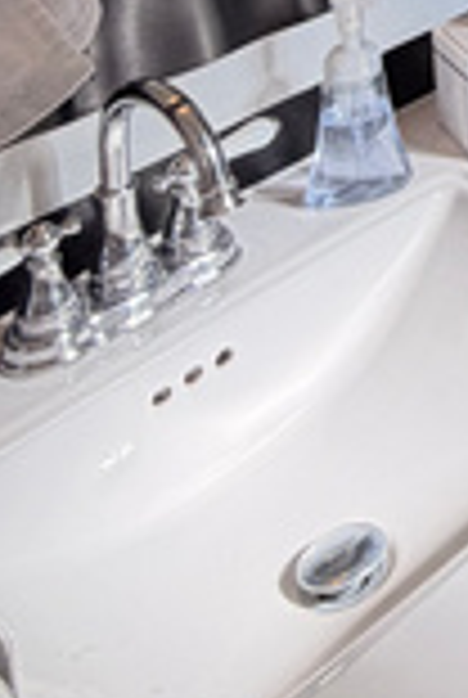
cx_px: 1071
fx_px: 1398
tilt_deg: -9.9
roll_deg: -1.4
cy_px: -387
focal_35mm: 72
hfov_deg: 14.1
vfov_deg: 22.3
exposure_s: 1/120
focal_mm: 2.22
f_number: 2.2
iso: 80
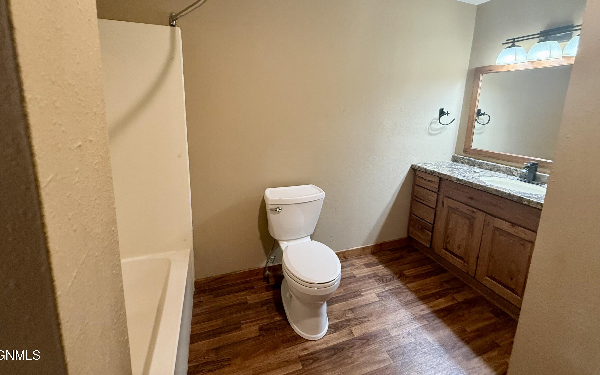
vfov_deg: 73.9
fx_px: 245
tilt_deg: -8.1
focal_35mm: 15
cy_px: 149
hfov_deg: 101.5
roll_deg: -1.9
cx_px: 298
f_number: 2.2
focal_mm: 2.22
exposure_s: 1/60
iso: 250
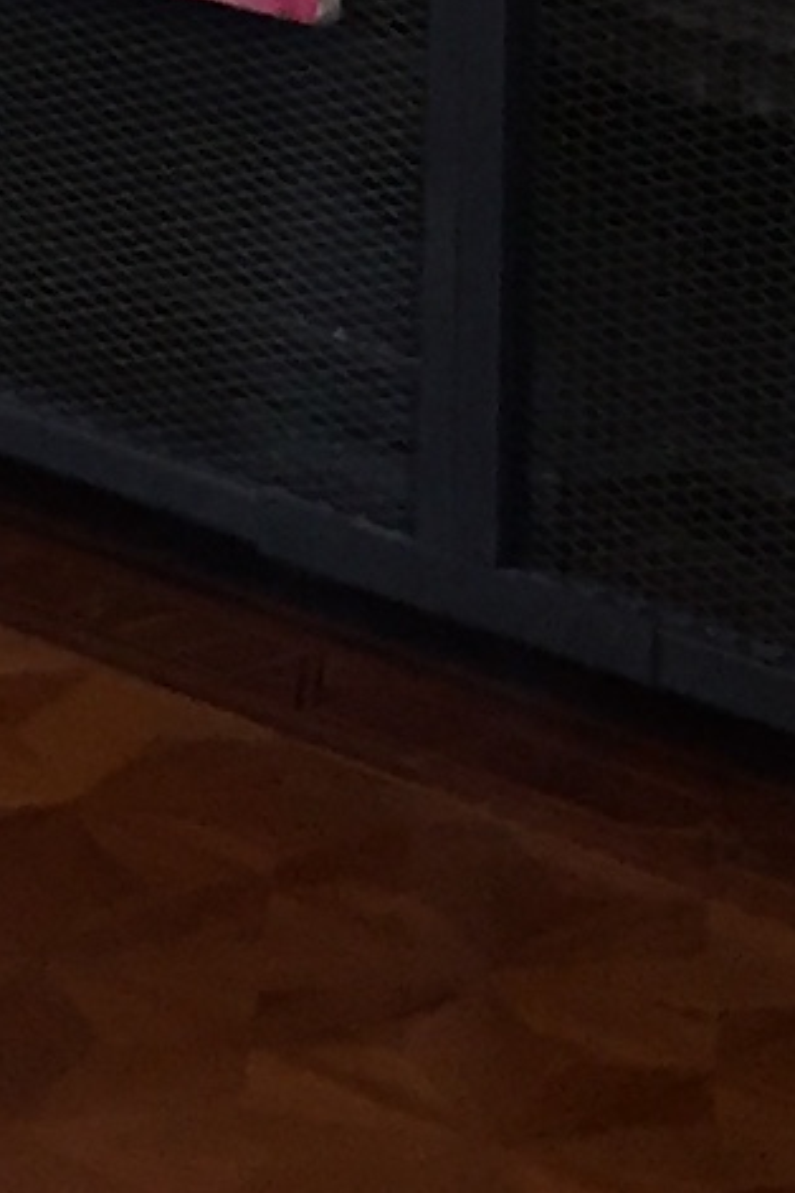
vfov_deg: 9.0
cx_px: 319
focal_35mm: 209
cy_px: -1494
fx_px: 6923
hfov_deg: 6.6
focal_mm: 4.15
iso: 160
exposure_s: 1/33
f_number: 2.2
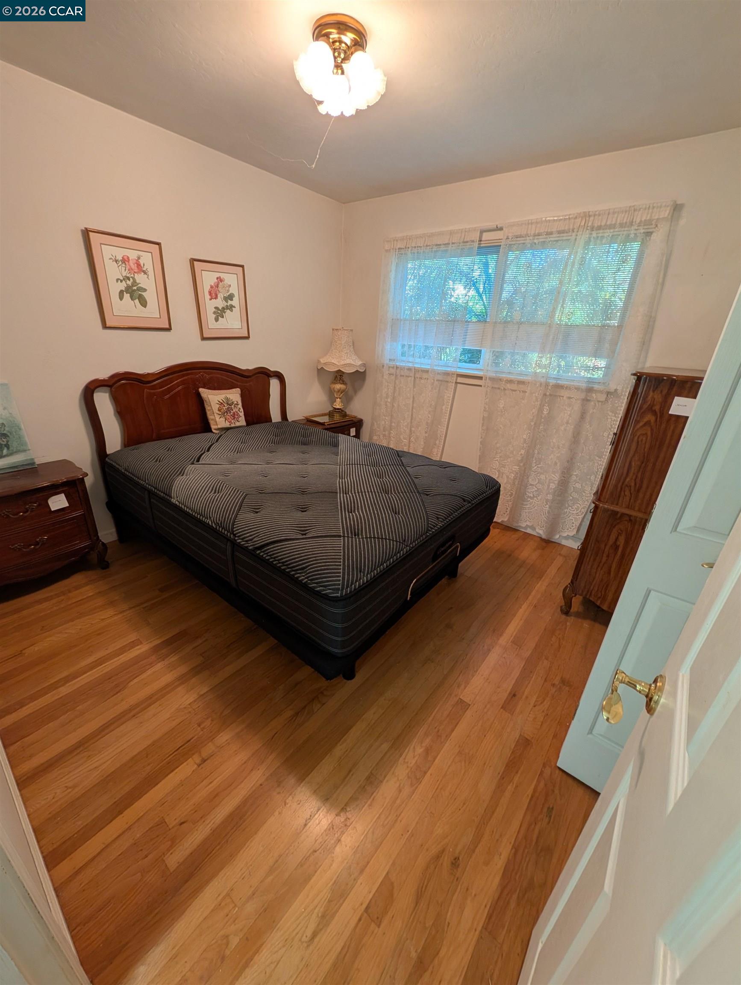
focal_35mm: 12
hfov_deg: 94.6
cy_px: 492
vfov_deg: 110.5
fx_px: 342
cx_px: 370
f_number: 1.7
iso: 102
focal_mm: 2.02
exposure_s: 1/120
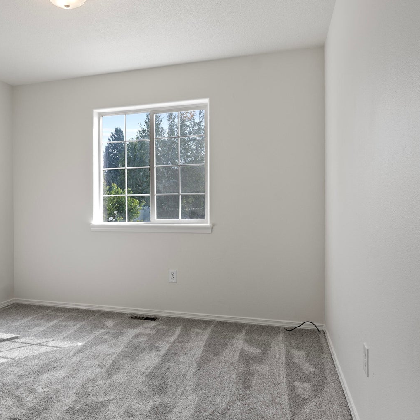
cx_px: 128
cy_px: 209
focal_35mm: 27
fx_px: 371
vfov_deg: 59.1
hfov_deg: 57.3
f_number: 8
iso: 200
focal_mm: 14
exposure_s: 1/13
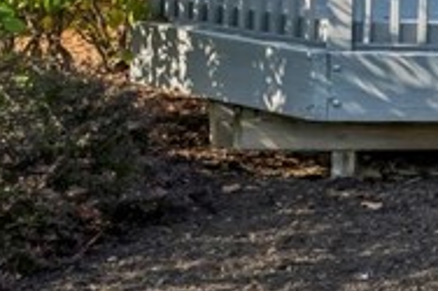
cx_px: 955
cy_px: -208
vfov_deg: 15.0
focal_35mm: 81
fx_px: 985
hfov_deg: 16.4
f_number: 8
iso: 200
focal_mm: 14
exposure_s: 1/320
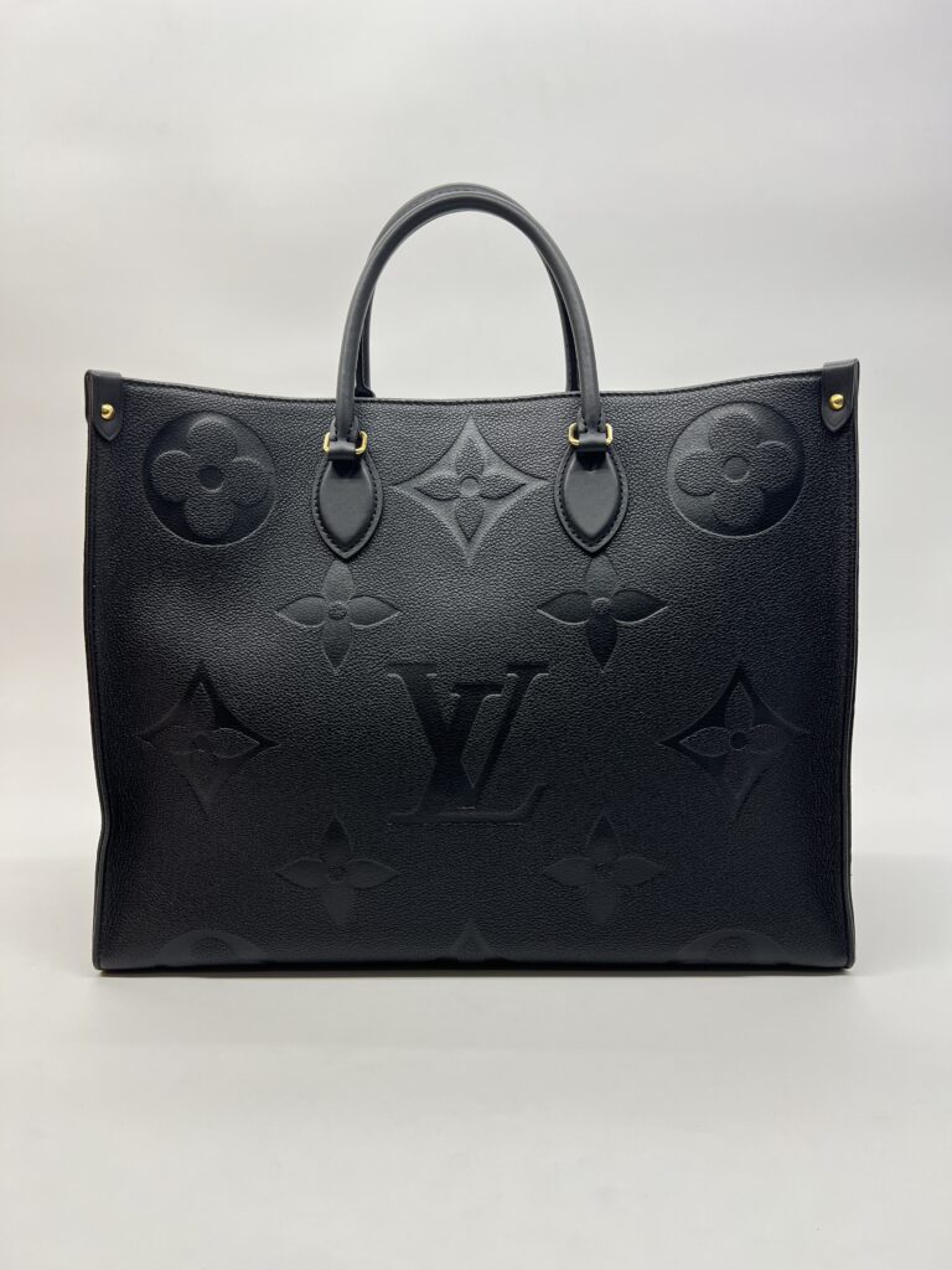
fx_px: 953
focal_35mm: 26
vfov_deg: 67.3
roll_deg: +0.1
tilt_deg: -9.3
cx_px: 476
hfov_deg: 53.1
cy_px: 635
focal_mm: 5.7
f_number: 1.5
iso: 32
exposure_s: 1/118
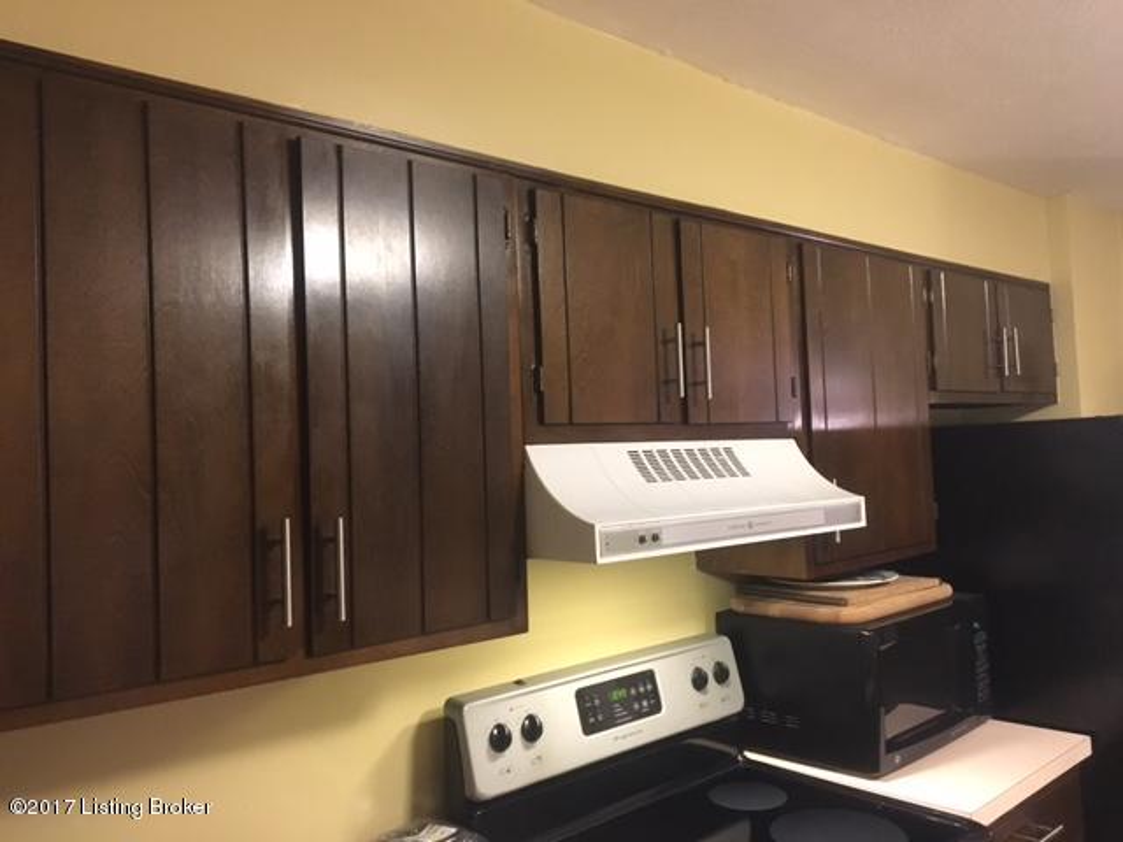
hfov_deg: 61.7
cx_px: 562
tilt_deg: +1.8
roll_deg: +1.7
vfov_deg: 48.2
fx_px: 941
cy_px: 421
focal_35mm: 29
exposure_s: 1/15
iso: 250
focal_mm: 4.15
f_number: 2.2
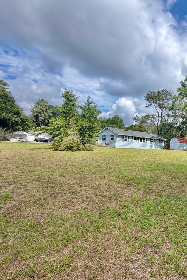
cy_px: 143
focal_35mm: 20
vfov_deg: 84.0
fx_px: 156
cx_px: 187
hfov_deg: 50.2
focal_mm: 2.22
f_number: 2.2
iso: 50
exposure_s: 1/336
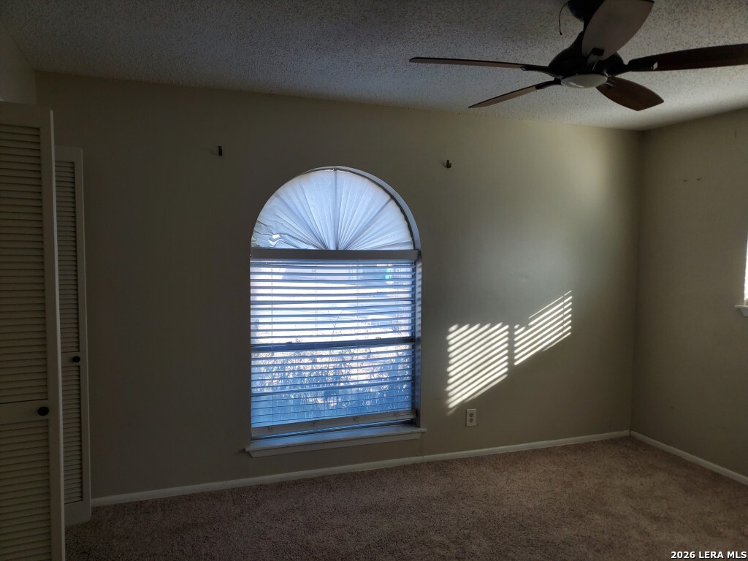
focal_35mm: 26
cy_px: 280
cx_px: 374
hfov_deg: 67.3
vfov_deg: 53.1
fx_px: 562
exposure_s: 1/200
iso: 50
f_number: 1.5
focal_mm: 4.3
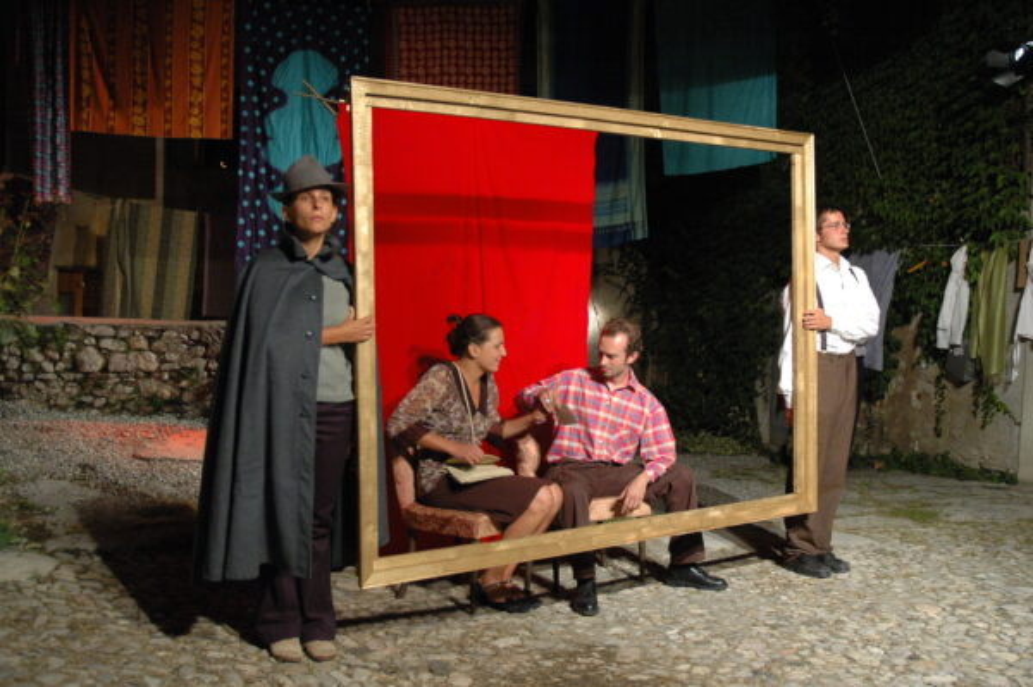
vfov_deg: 39.9
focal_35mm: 33
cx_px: 516
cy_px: 344
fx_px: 946
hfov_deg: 57.3
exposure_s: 1/30
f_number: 3.8
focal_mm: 22
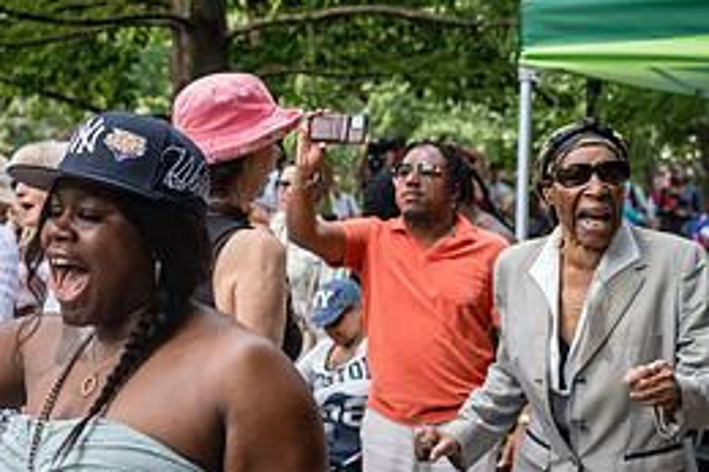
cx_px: 68
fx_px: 1535
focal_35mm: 78
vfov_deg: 17.4
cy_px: 316
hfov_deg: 25.2
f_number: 4
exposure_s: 1/500
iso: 640
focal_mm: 35
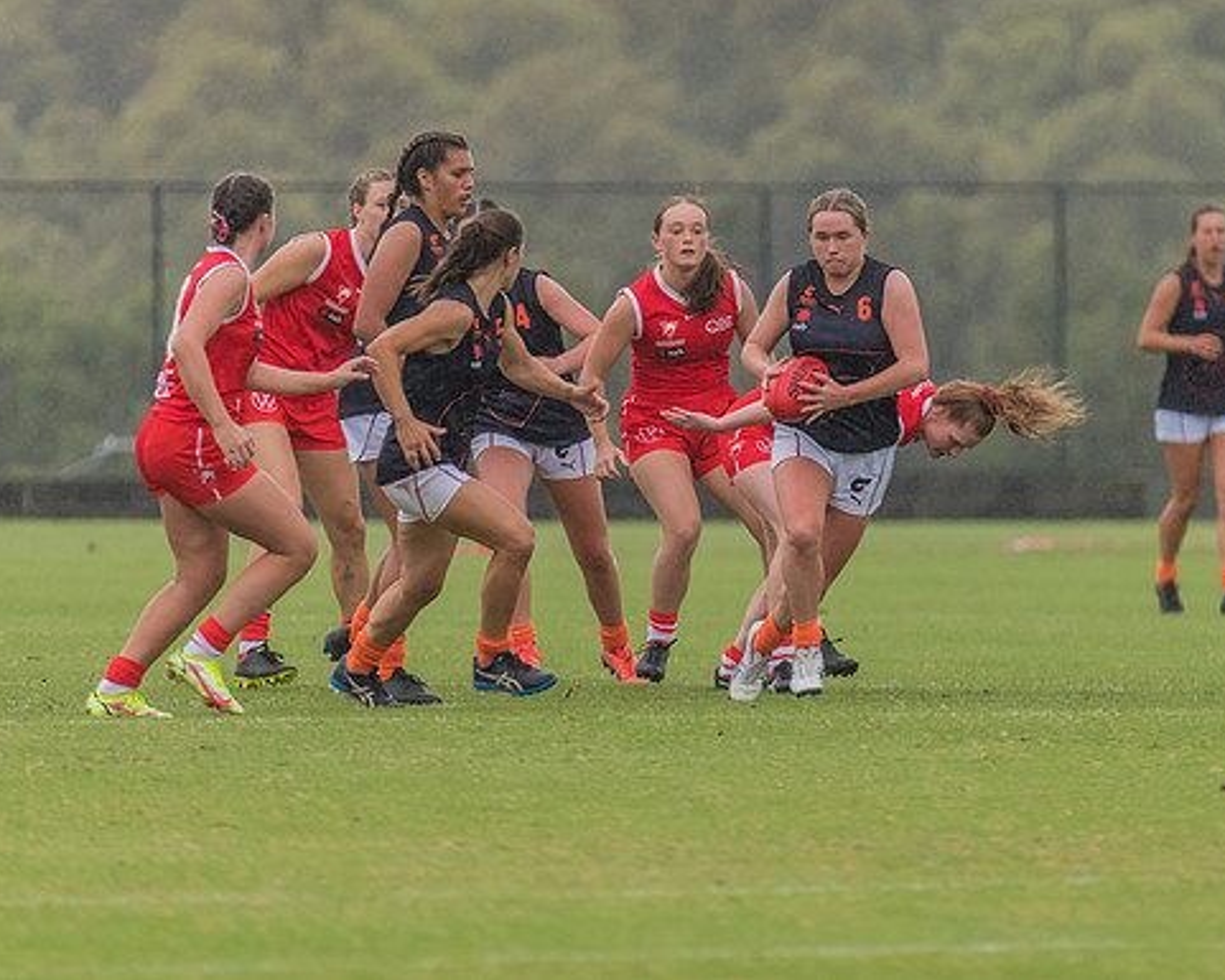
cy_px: 293
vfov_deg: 2.0
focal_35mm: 781
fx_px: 28321
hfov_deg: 2.5
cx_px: 819
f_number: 6.3
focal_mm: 460
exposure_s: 1/1250
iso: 1100
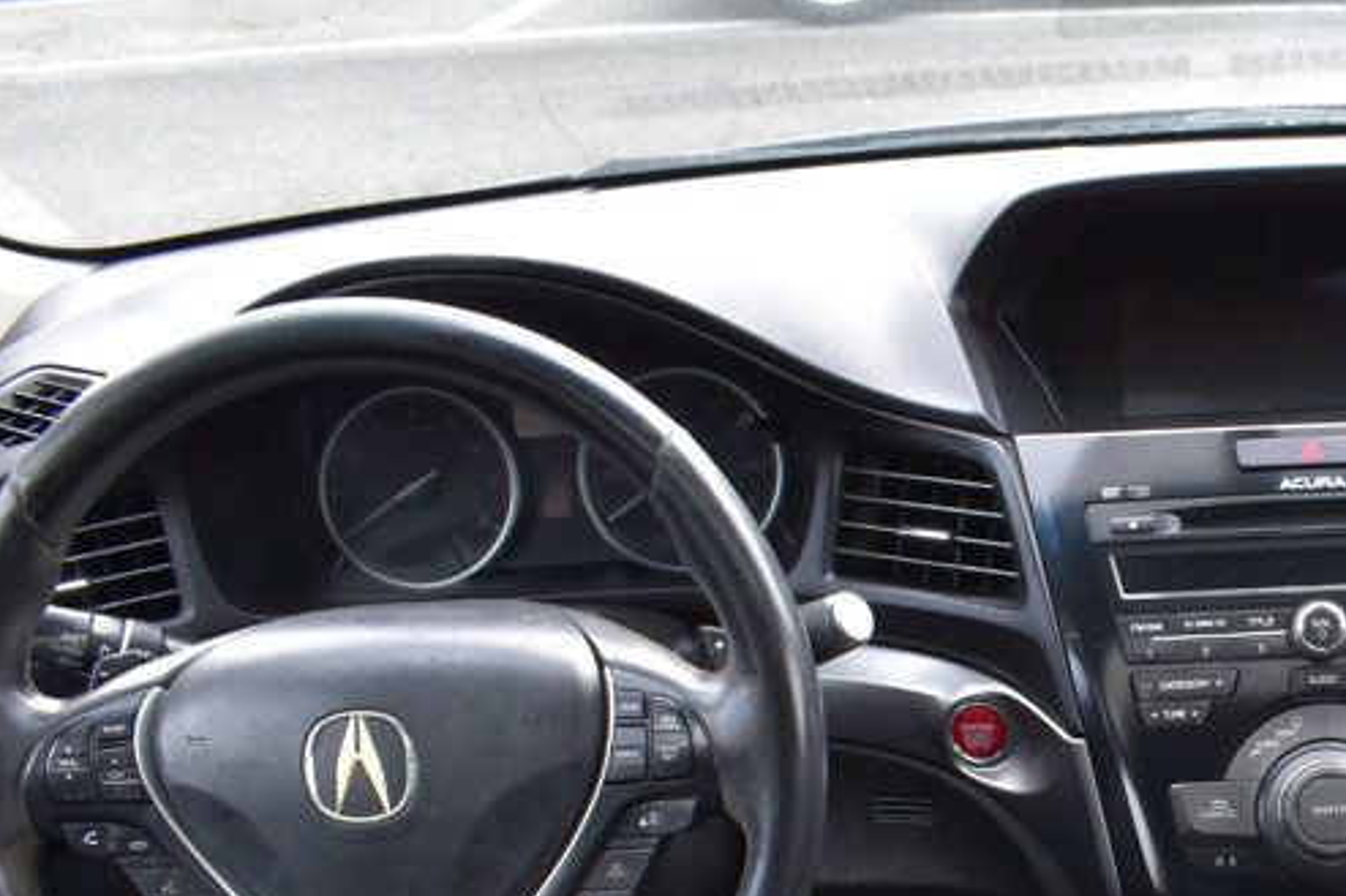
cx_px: 1259
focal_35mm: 56
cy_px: 880
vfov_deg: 23.3
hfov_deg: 33.4
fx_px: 2093
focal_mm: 18
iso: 400
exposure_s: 1/60
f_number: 8
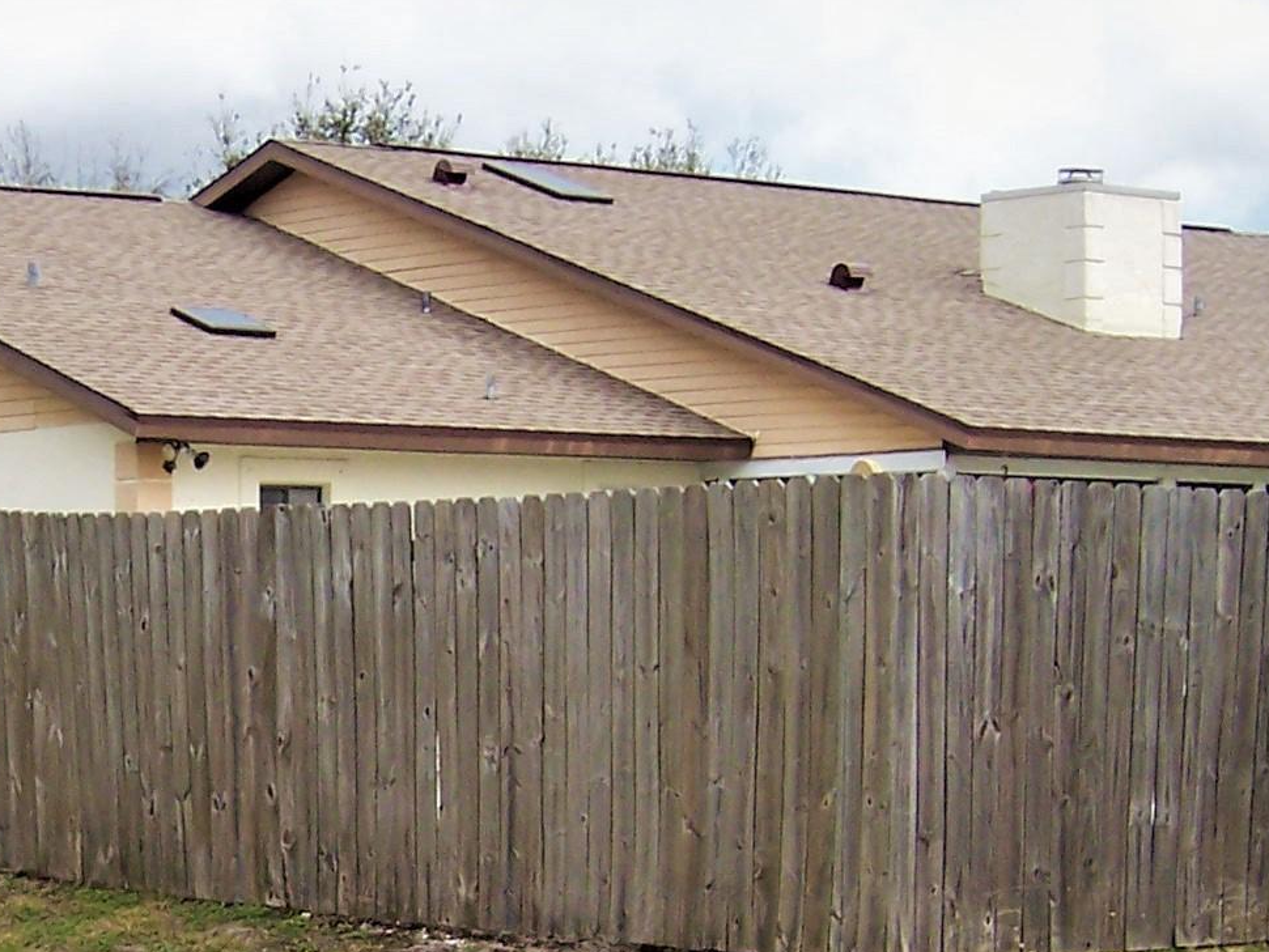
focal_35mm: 95
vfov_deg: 15.4
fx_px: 3483
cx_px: 297
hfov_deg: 20.5
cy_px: 853
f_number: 3
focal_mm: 6
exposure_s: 1/1000
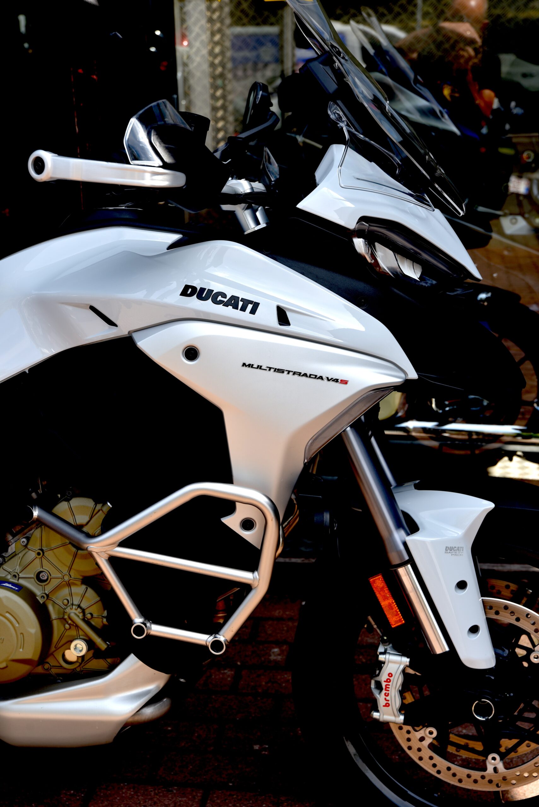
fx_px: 1256
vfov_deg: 35.6
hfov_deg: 24.2
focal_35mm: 56
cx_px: 270
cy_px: 404
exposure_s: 1/160
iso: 100
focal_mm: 56
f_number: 6.3
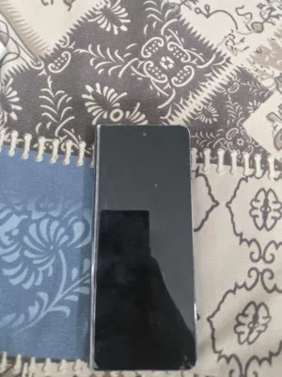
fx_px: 250
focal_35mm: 23
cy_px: 188
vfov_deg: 73.9
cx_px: 141
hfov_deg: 58.9
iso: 800
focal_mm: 5.4
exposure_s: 1/100
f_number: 1.8
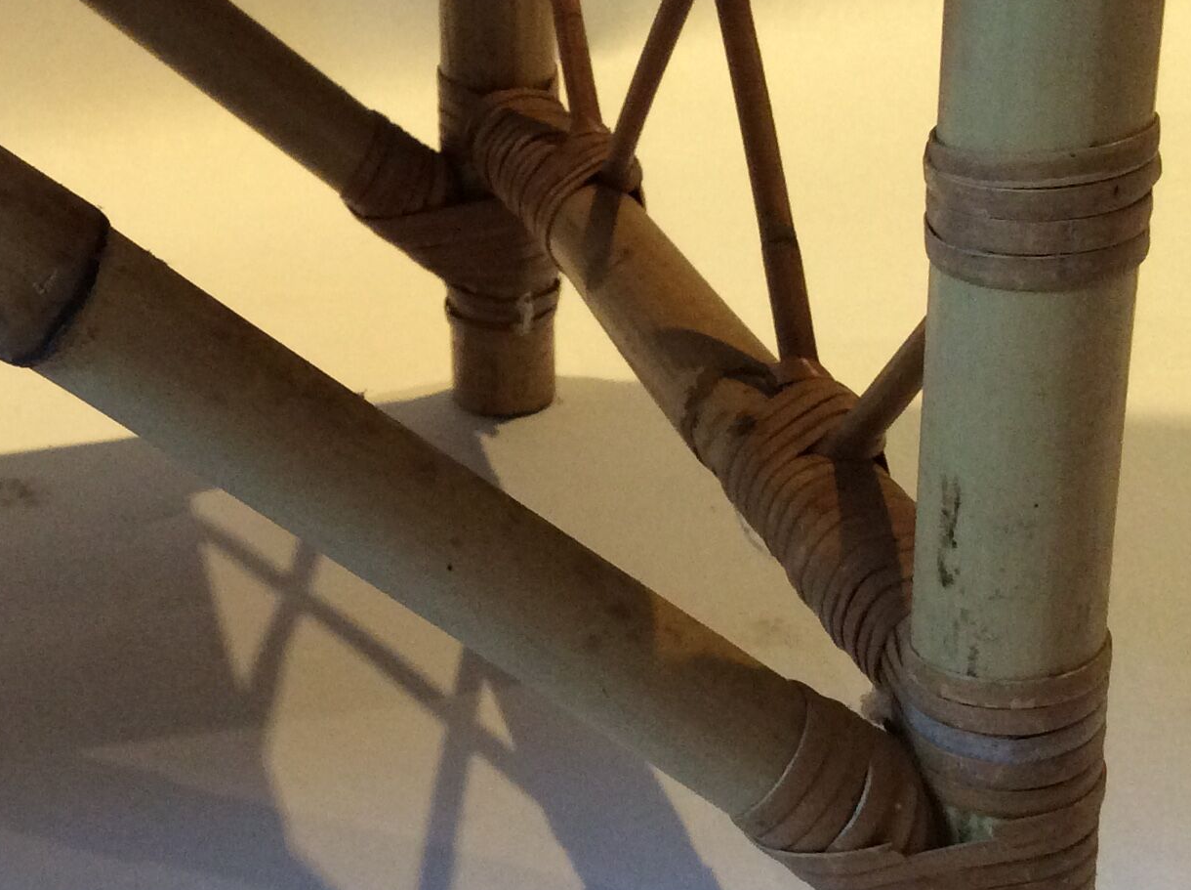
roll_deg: +5.3
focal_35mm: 68
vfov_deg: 21.6
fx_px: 2336
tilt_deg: -28.8
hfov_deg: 28.0
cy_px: 469
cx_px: 227
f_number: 2.4
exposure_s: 1/25
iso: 160
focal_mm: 3.3
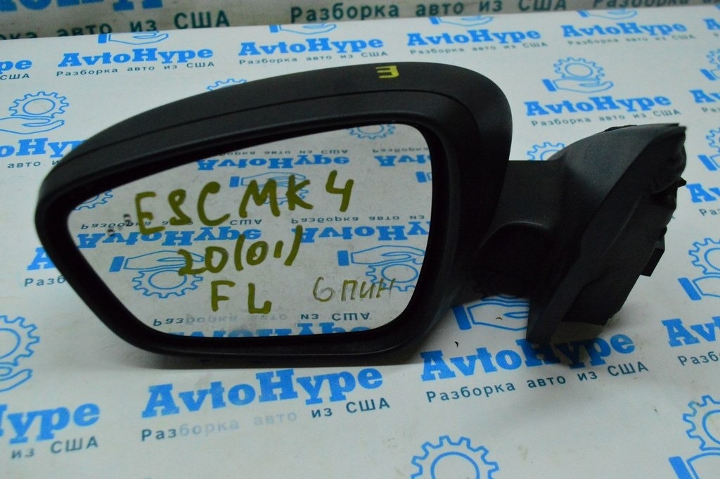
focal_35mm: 42
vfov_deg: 31.8
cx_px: 360
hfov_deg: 46.4
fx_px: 839
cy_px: 240
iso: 6400
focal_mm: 28
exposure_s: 1/800
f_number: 6.3
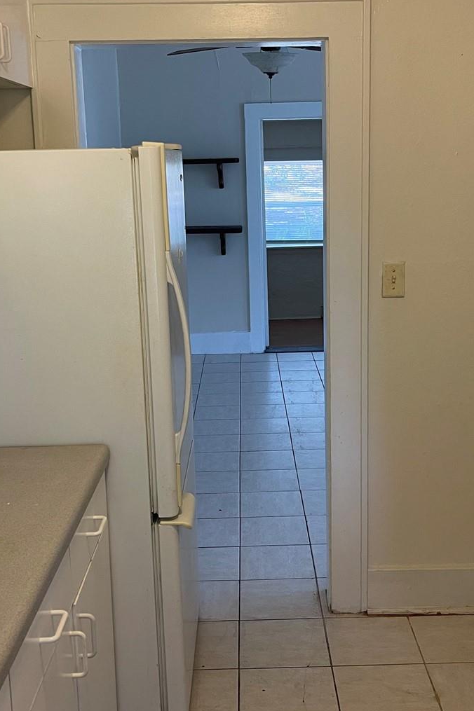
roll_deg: +2.2
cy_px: 339
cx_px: 250
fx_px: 810
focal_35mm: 41
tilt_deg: -10.8
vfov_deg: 47.4
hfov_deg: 32.6
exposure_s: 1/60
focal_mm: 5.1
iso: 100
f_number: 1.6
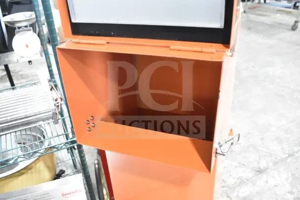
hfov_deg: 59.5
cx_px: 150
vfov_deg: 41.7
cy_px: 100
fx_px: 263
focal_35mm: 32
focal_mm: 21
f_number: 5.6
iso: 6400
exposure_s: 1/125
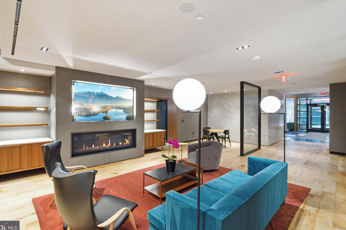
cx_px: 164
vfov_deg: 70.4
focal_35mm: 17
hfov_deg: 93.2
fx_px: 163
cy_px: 112
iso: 800
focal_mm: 16
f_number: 8
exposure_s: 1/10
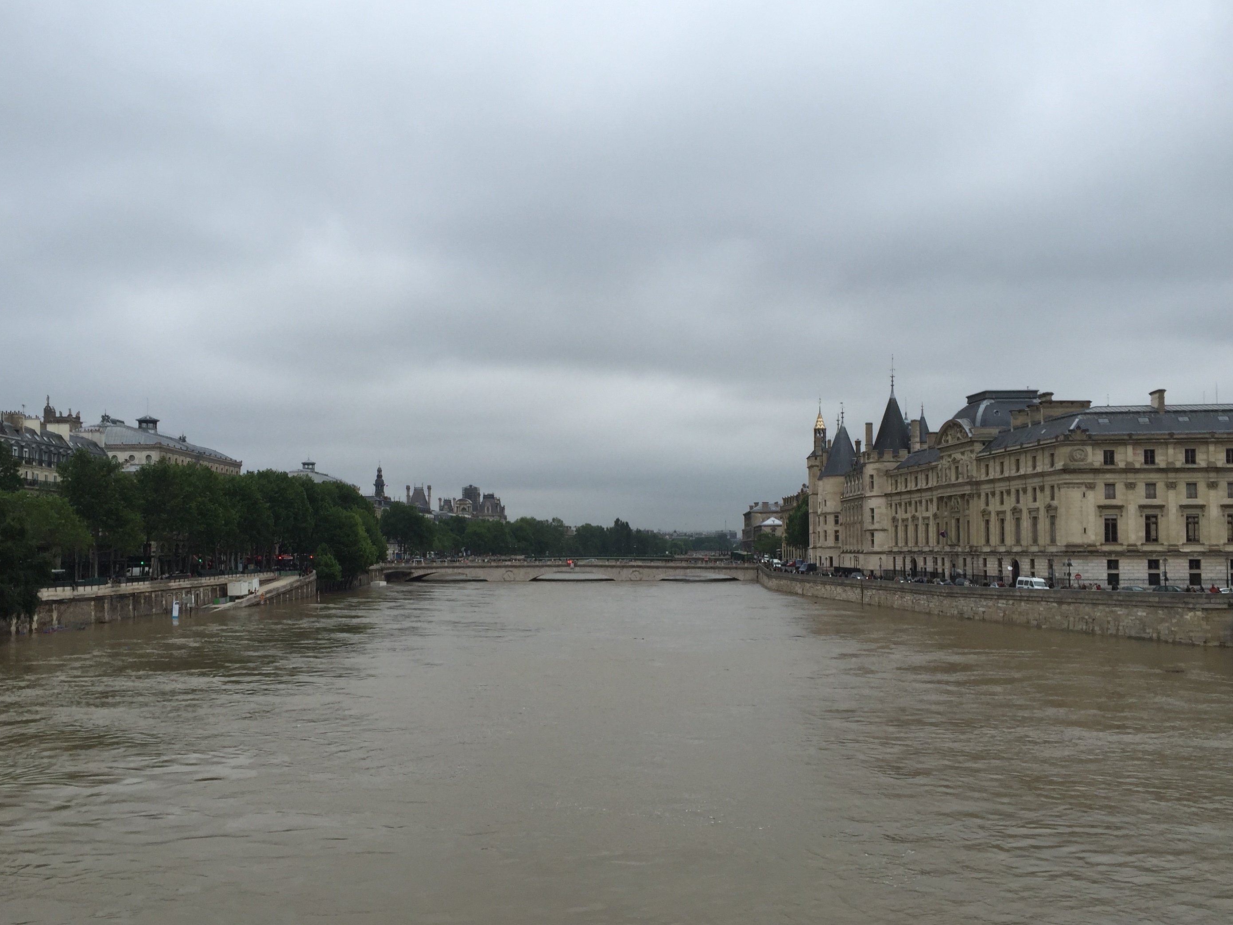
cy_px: 506
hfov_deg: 53.9
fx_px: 1211
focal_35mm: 34
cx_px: 567
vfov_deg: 41.8
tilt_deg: +2.4
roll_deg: +0.4
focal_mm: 4.15
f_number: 2.2
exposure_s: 1/807
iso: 32
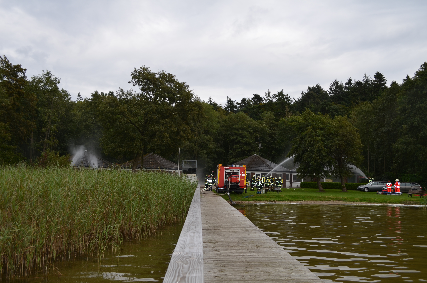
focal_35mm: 33
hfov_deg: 57.3
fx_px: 391
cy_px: 142
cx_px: 214
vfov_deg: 39.8
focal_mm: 22
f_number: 5.6
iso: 100
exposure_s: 1/200
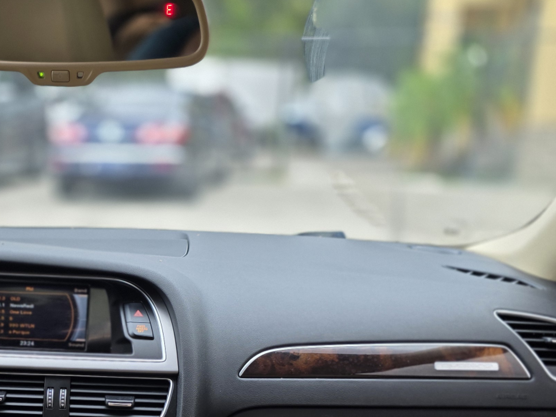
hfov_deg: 31.9
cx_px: 40
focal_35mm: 57
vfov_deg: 24.7
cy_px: 393
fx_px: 916
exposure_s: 1/180
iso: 80
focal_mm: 6.3
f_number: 1.7
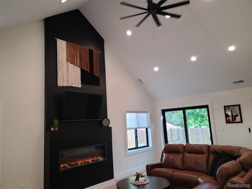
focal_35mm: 28
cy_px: 94
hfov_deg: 63.4
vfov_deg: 49.7
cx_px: 126
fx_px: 204
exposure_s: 1/60
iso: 80
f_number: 2
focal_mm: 5.9
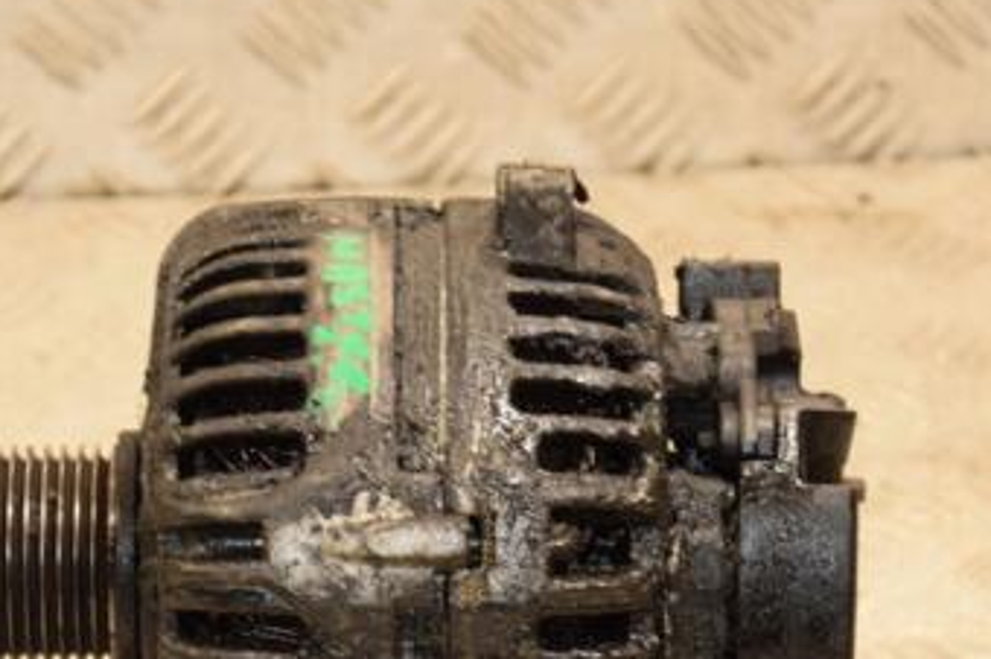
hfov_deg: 9.7
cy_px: 542
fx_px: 5830
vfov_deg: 6.5
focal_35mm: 212
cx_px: 356
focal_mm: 80
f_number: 5.3
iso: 800
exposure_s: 1/100
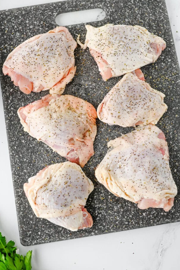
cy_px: 126
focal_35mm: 56
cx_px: 87
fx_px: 421
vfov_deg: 35.7
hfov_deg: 24.2
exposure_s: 1/125
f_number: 4
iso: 250
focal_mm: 50
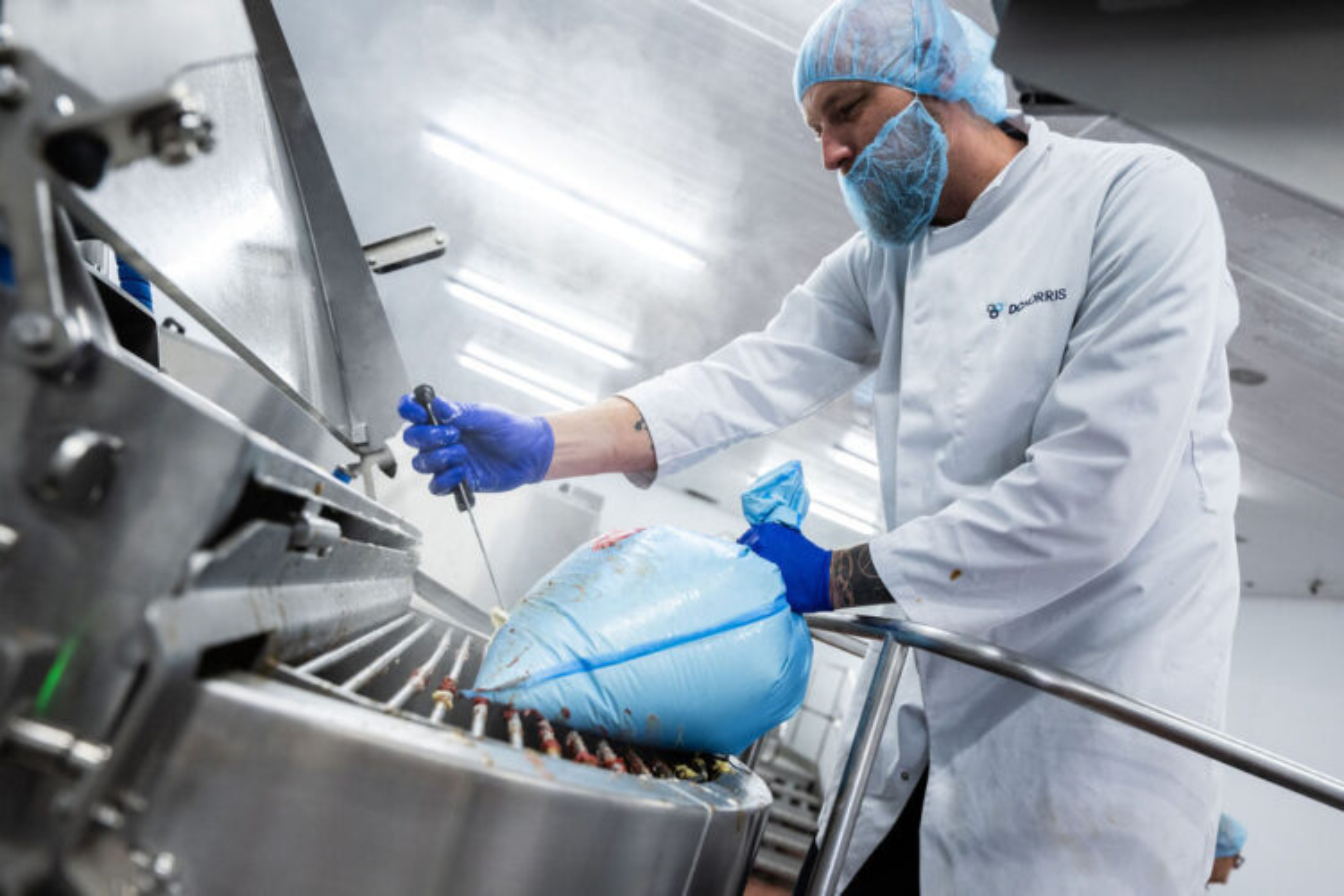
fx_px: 896
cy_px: 448
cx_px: 672
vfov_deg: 53.1
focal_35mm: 24
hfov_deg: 73.7
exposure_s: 1/160
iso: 1000
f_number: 2.8
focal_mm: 24
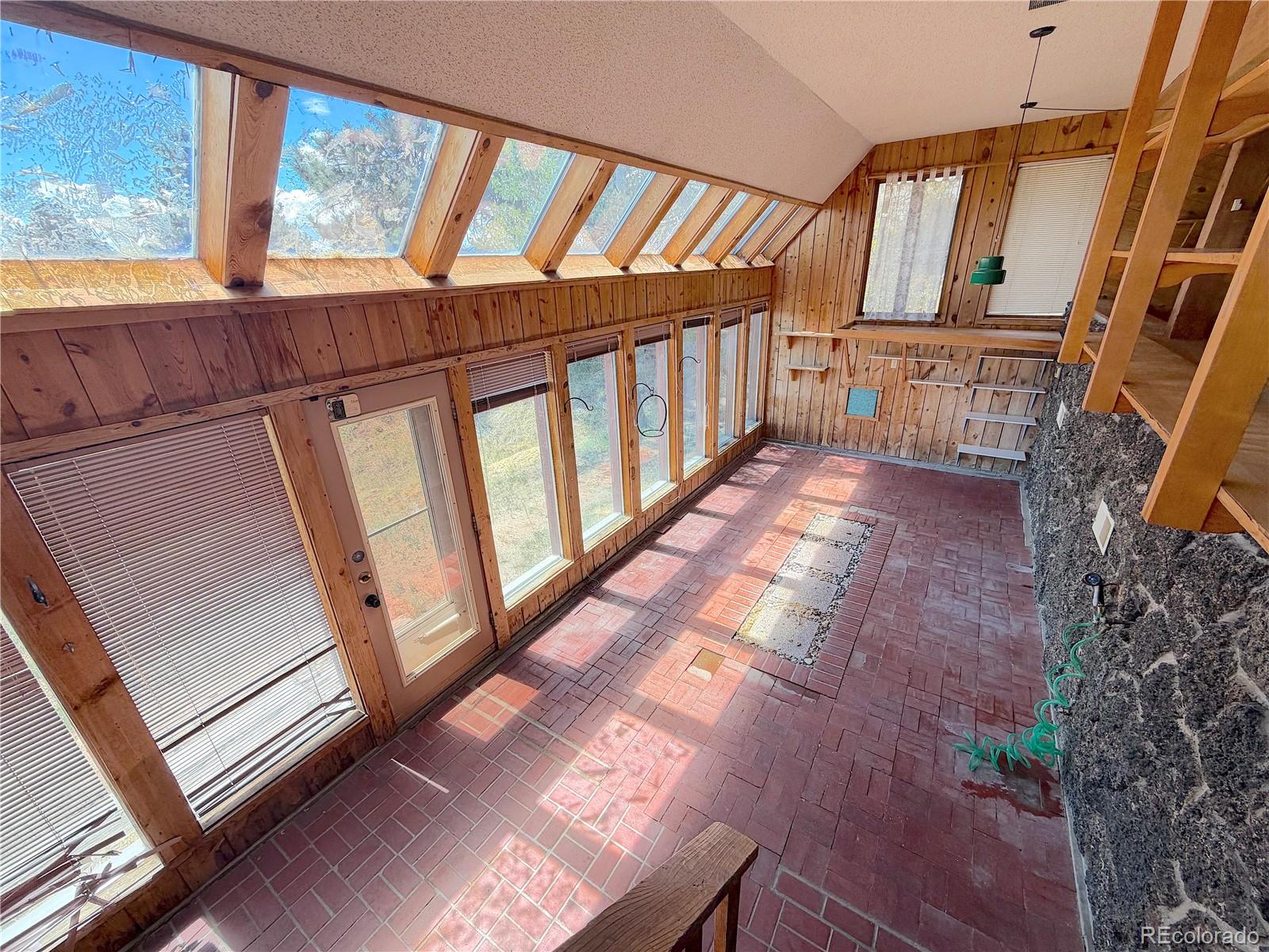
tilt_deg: -22.2
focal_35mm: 14
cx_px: 634
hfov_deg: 102.1
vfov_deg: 85.7
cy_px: 476
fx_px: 513
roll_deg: +2.2
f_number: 2.2
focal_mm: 2.22
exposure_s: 1/177
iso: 40
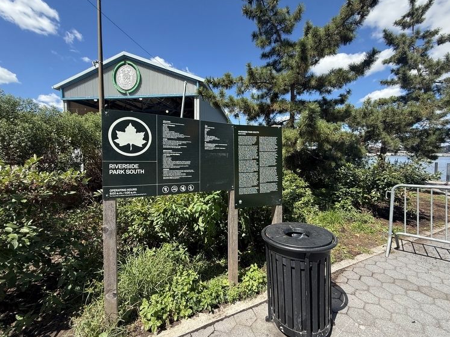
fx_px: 195
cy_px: 167
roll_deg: -1.6
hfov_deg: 98.2
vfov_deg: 81.7
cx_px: 227
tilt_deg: -0.9
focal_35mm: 15
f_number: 2.2
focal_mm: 2.22
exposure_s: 1/694
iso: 50
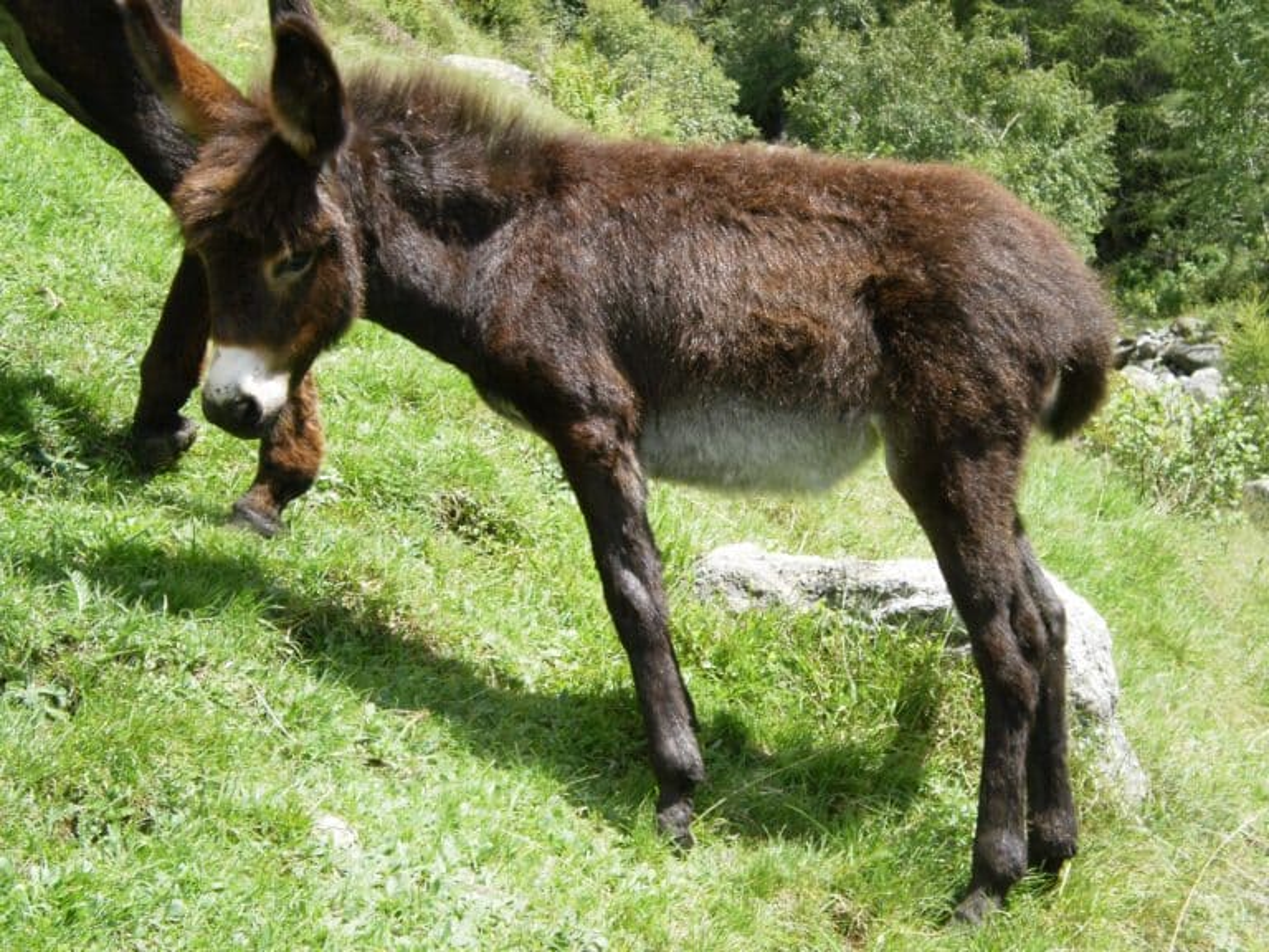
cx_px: 634
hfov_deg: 22.8
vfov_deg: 17.2
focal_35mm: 86
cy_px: 476
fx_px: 3153
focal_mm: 14.3
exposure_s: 1/200
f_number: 5.1
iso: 100
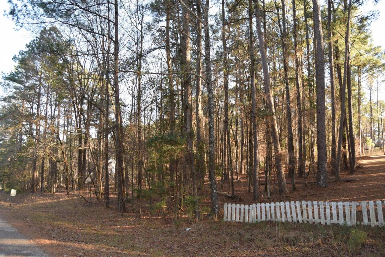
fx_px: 289
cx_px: 192
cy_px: 128
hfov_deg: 67.4
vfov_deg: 47.9
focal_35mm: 27
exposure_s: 1/125
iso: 400
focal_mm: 18
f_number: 5.6
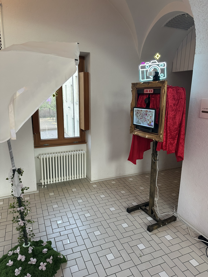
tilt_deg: -14.2
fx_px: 192
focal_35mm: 24
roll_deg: -1.9
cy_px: 138
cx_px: 104
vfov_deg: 71.6
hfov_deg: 56.8
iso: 160
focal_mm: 6.86
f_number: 1.78
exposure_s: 1/100
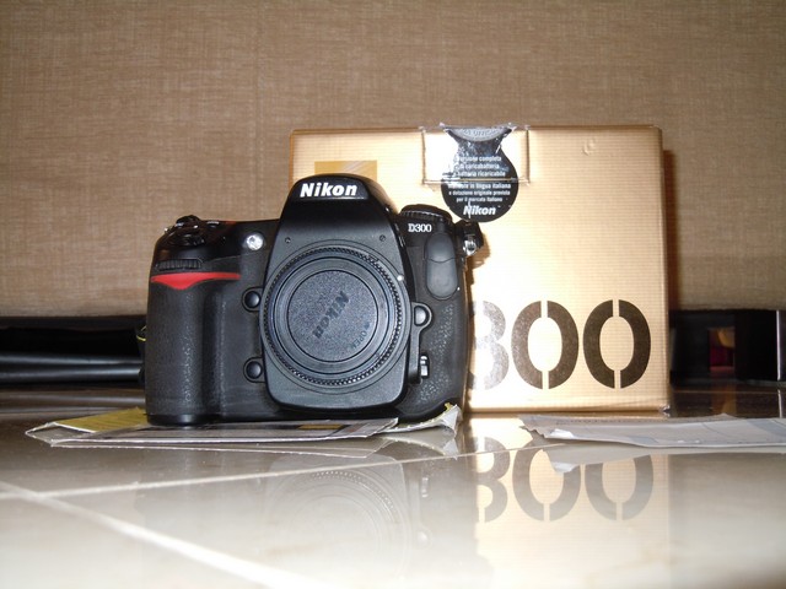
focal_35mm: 45
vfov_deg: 32.2
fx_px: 1022
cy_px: 294
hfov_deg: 42.1
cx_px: 393
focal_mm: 8.1
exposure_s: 1/30
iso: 200
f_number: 3.8
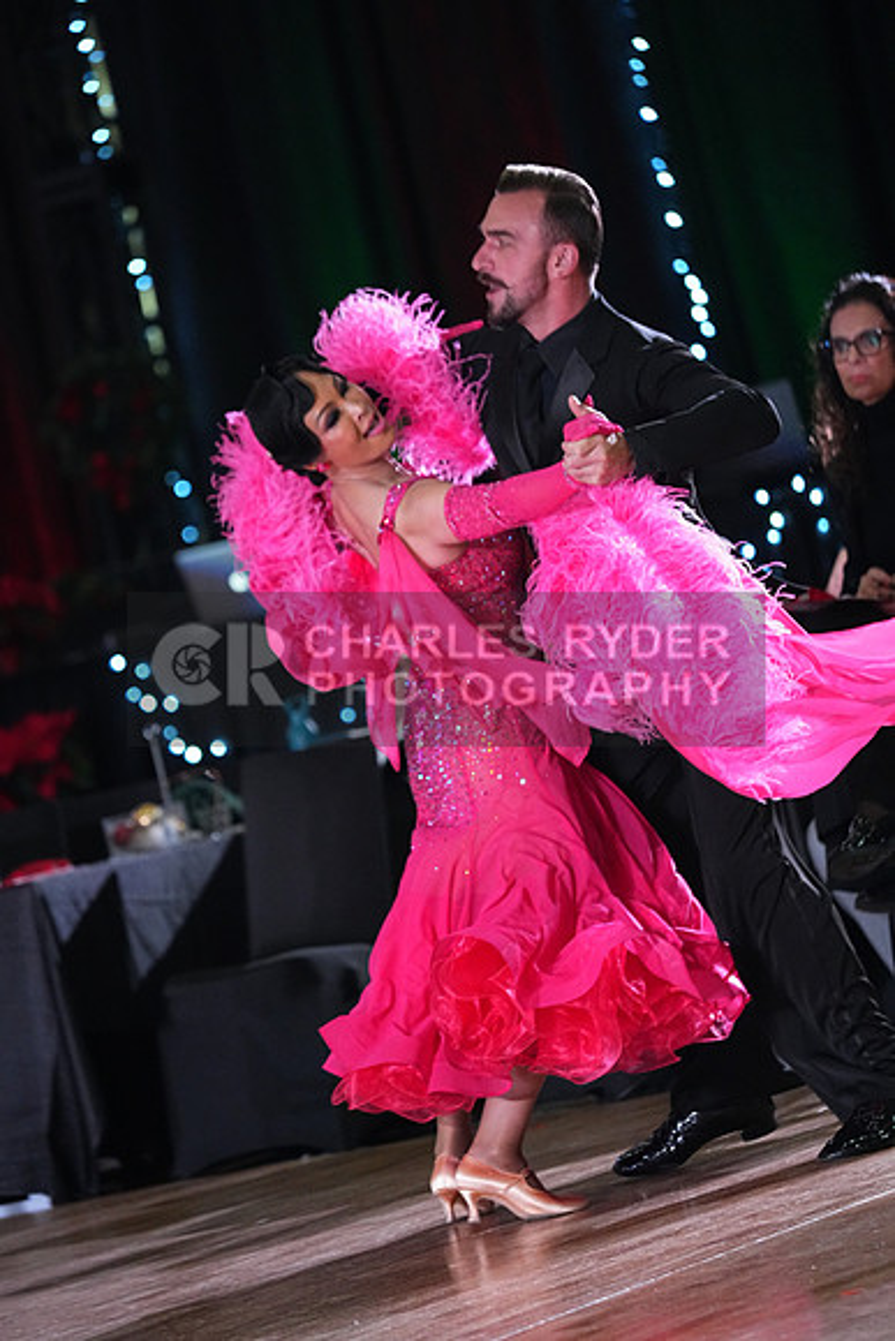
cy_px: 670
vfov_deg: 10.5
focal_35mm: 195
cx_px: 448
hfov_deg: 7.0
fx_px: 7267
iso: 6400
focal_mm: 195
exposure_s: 1/400
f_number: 4
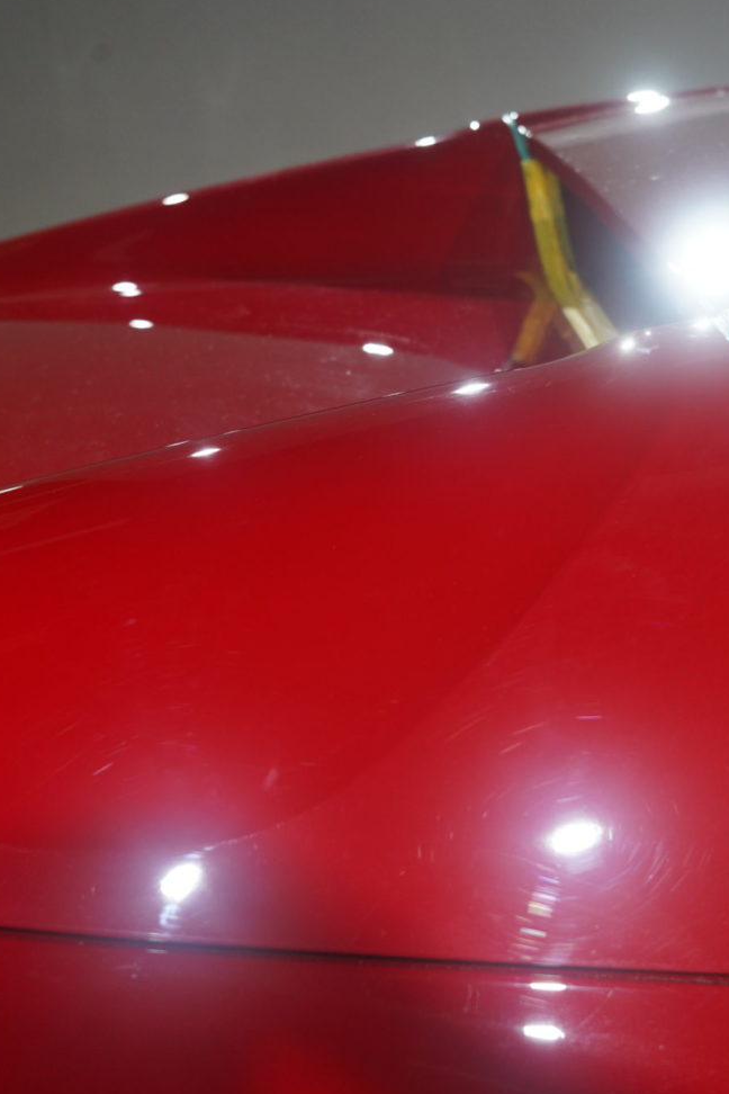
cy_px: 490
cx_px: 353
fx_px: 1336
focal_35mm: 44
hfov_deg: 30.5
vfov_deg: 44.4
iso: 2500
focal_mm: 38
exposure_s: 1/160
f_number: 5
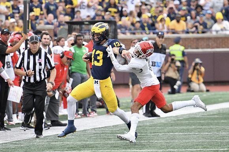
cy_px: 76
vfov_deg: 2.6
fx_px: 3338
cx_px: 114
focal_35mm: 525
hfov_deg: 3.9
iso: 2500
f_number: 5.6
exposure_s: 1/1000
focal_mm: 350
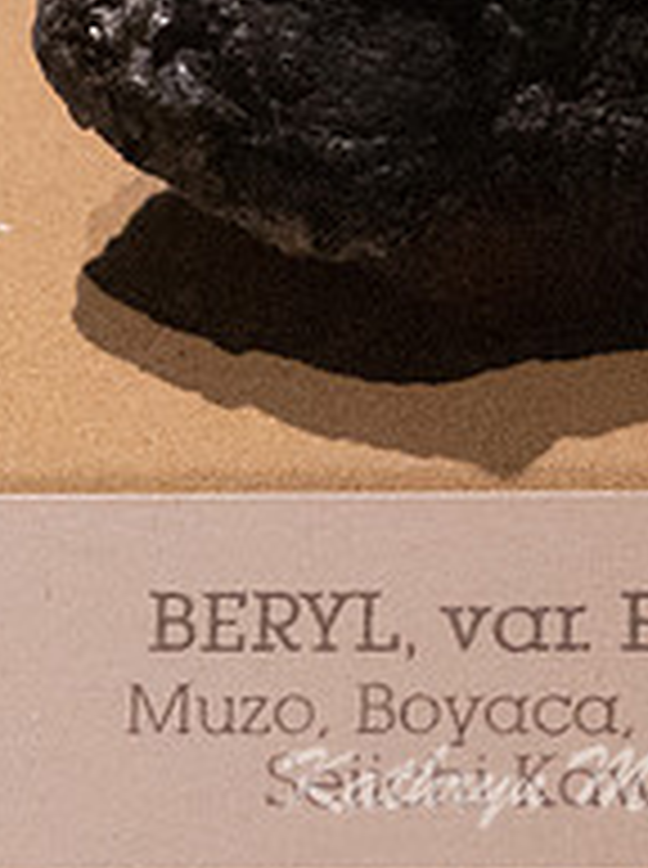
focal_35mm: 381
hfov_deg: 3.9
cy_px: -382
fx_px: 9541
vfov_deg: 5.2
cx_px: 561
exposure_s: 1/125
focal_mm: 62
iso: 5000
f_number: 5
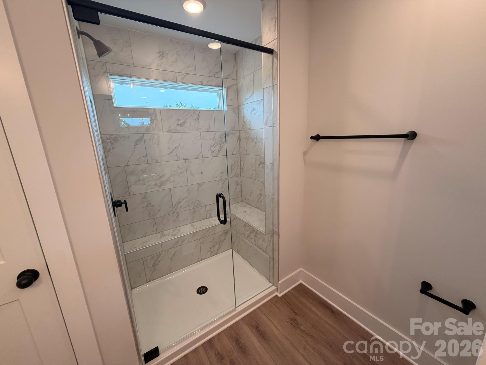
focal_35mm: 14
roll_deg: +1.6
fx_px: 197
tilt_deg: -13.0
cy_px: 182
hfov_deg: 102.1
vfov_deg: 85.7
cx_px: 243
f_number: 2.2
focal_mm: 2.22
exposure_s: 1/120
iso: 125
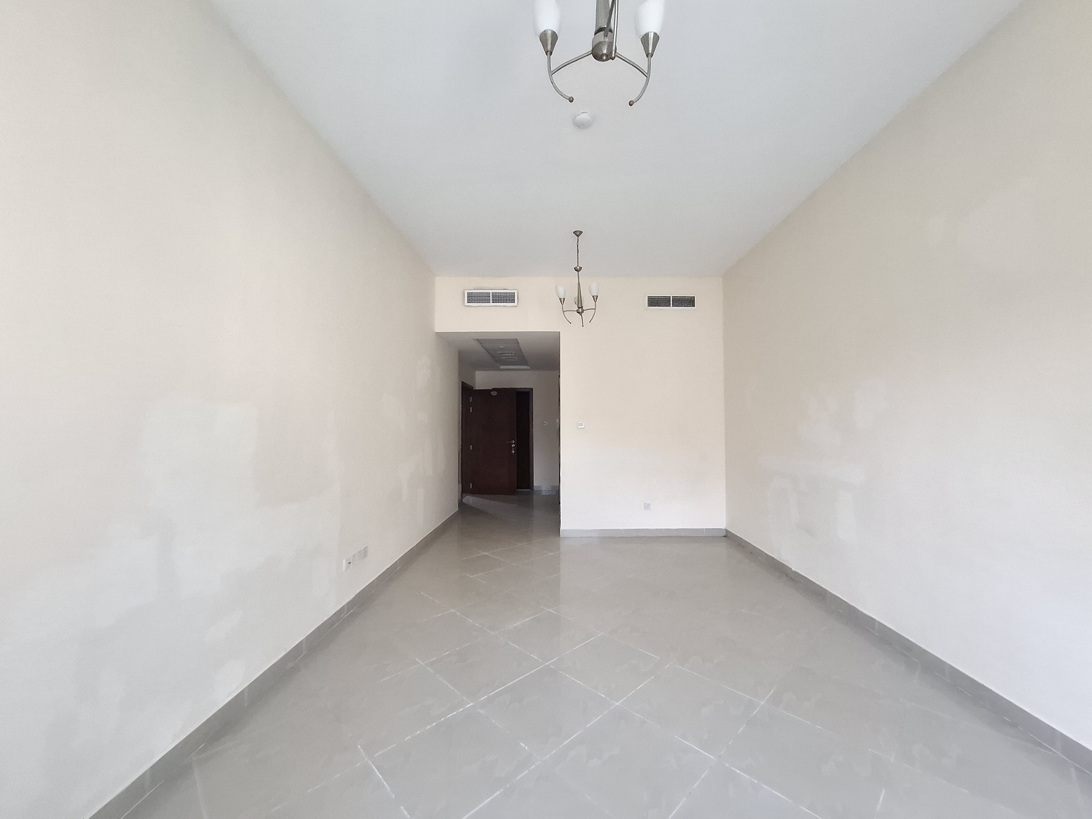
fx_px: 410
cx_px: 546
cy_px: 410
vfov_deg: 89.9
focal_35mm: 13
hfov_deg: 106.2
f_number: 2.2
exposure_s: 1/33
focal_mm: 1.74
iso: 200
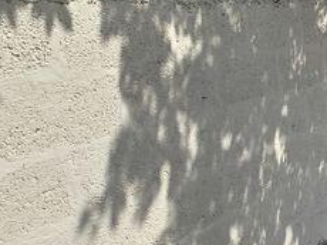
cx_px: 657
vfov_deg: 25.1
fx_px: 547
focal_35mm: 58
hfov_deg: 19.1
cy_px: 148
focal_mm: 2.2
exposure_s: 1/2600
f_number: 2.2
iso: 50
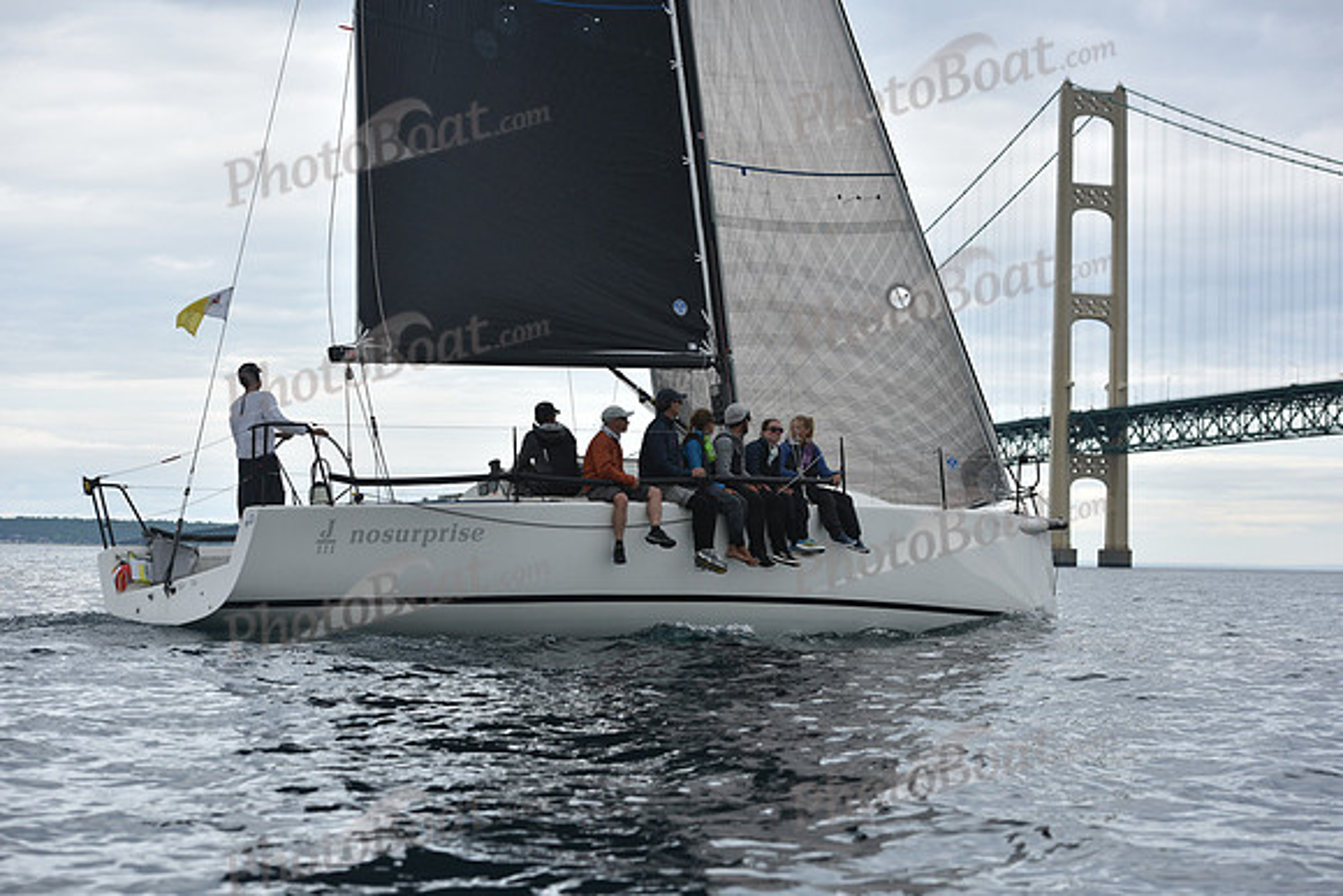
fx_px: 2612
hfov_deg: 28.8
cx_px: 672
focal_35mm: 70
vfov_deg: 19.5
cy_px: 448
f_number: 5.6
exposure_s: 1/800
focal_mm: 70
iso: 250
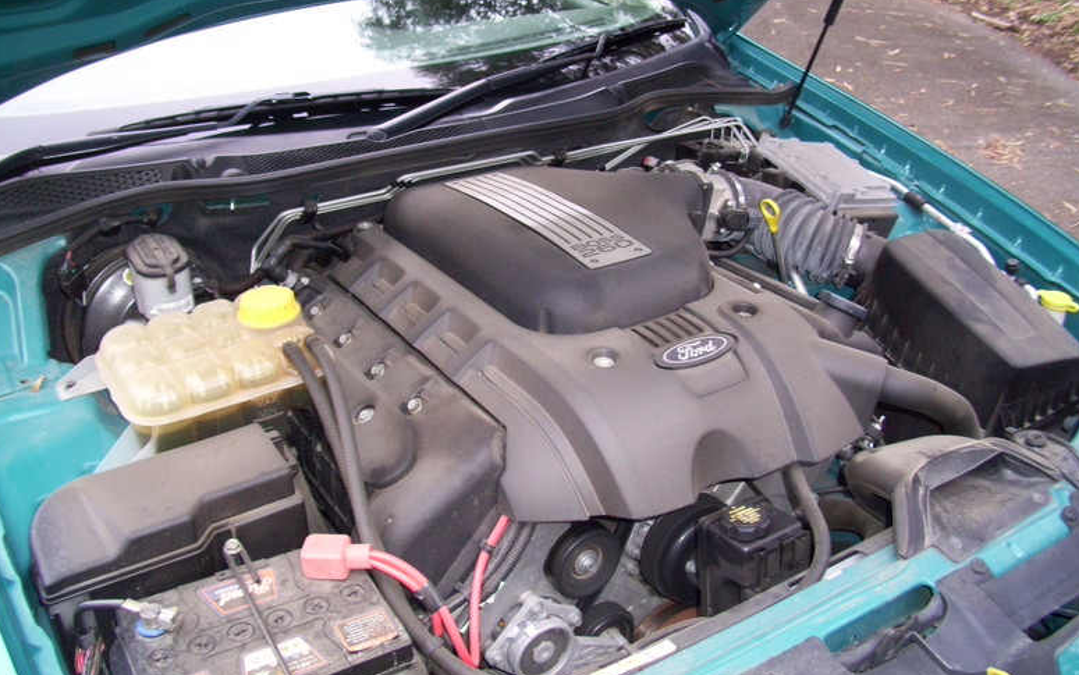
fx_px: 1030
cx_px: 540
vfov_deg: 36.3
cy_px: 320
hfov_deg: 55.3
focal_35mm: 35
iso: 160
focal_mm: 5.7
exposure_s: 1/40
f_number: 2.9
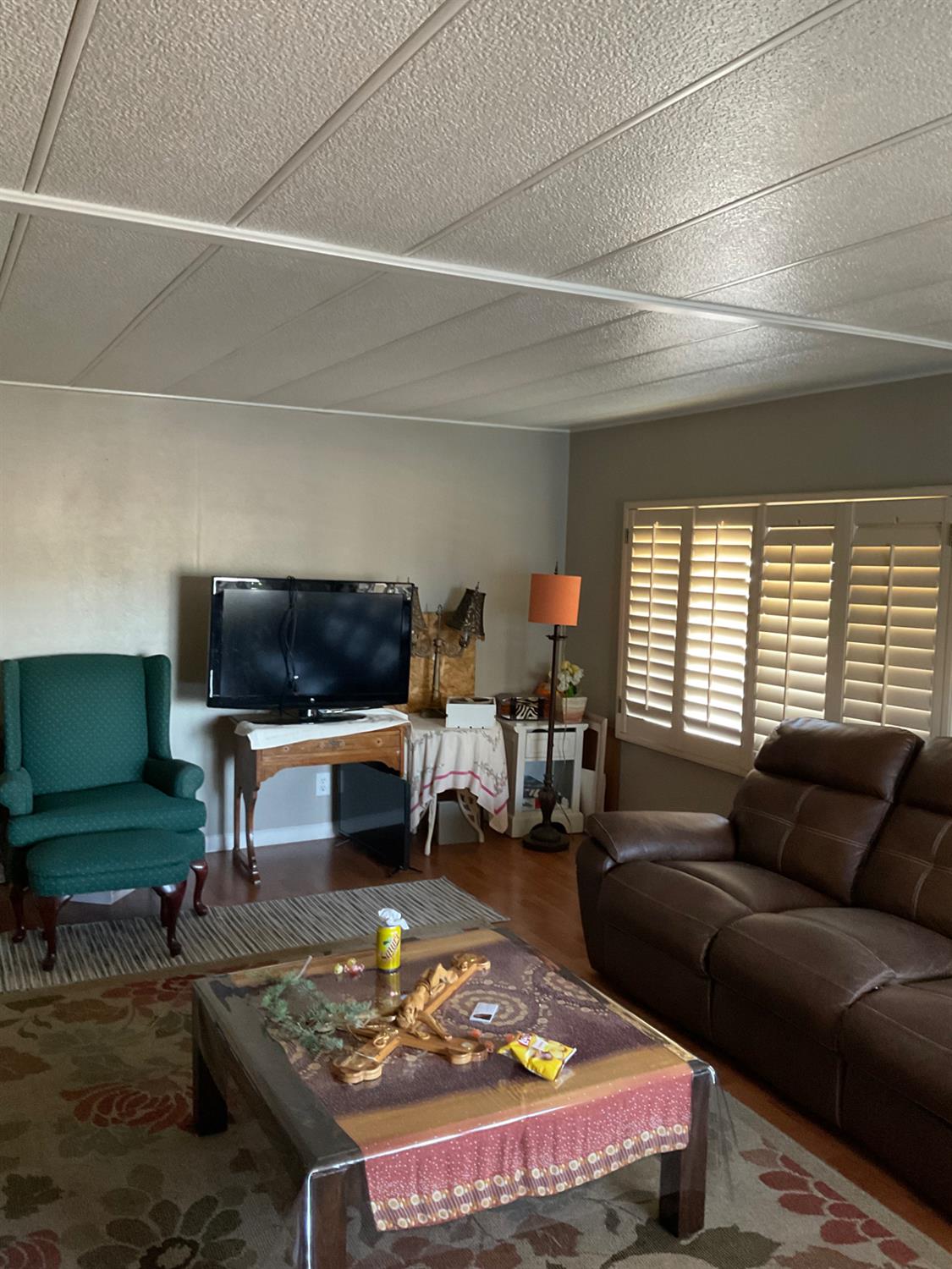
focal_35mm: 29
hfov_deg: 48.2
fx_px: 1063
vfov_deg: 61.7
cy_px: 634
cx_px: 476
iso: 320
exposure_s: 1/48
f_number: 1.8
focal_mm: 3
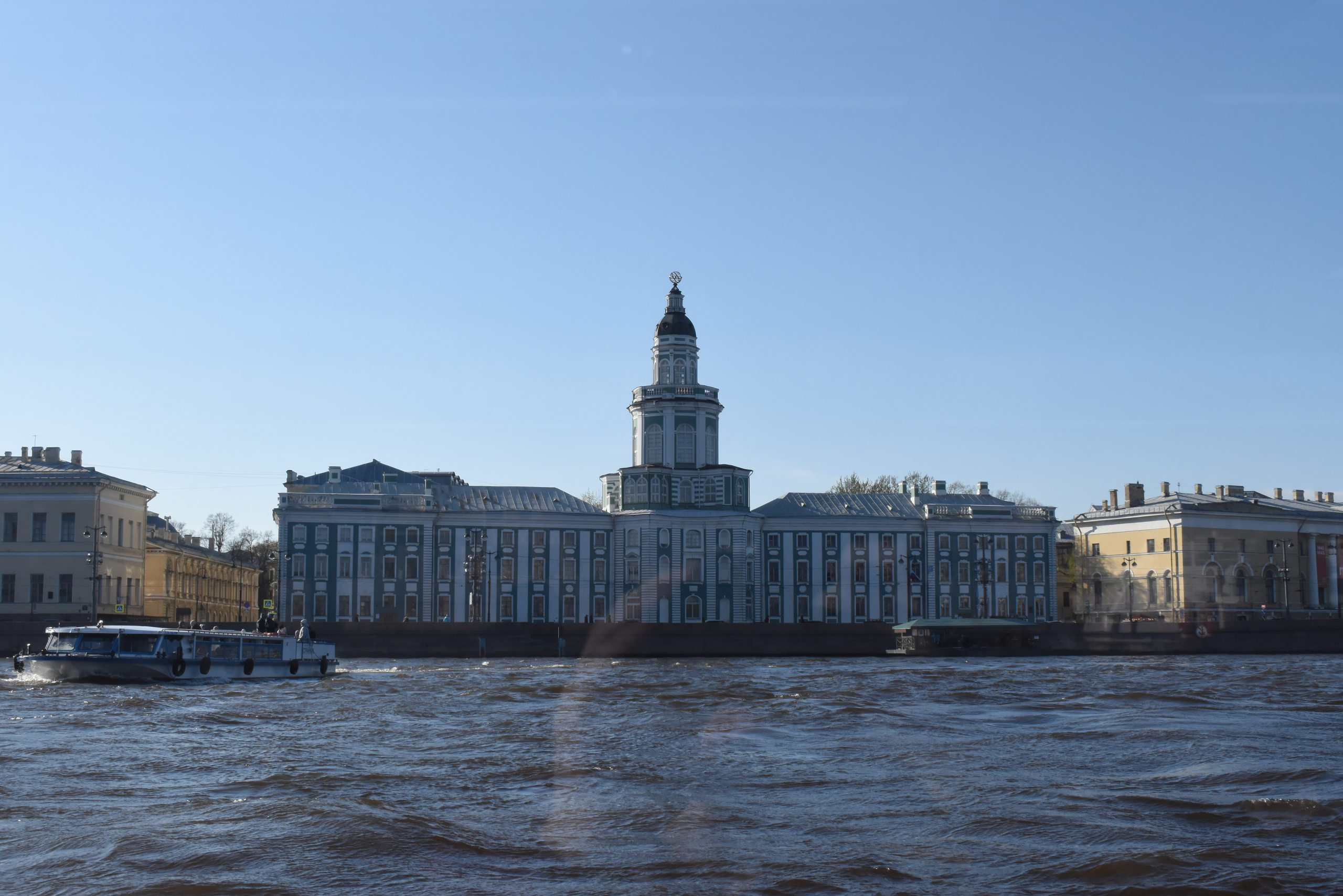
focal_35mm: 45
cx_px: 672
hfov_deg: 43.6
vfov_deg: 29.9
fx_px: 1679
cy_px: 448
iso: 800
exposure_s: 1/640
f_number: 13
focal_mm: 30
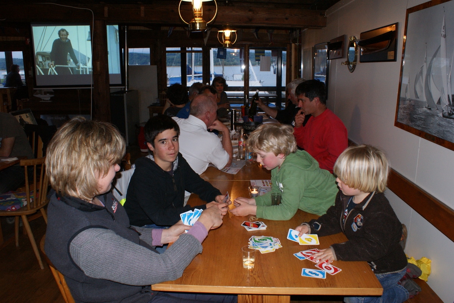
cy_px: 152
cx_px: 227
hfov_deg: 62.0
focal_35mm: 30
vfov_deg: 43.6
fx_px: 378
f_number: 5.6
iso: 400
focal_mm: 20
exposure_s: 1/60
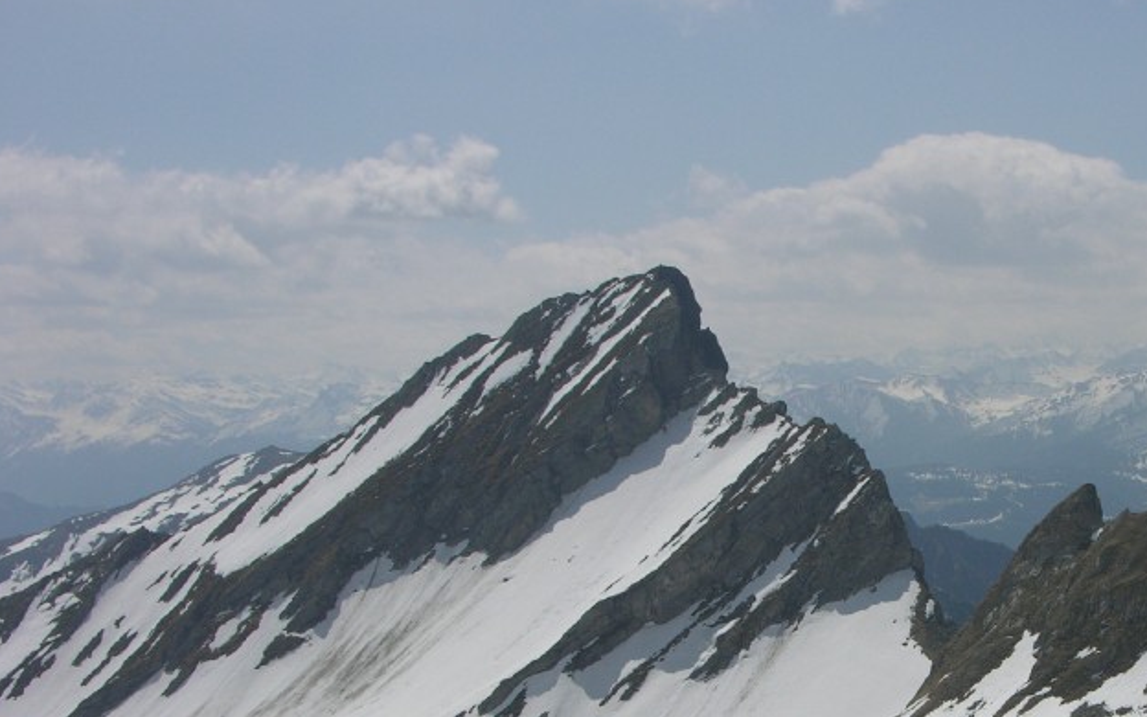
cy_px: 660
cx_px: 925
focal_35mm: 73
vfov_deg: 17.6
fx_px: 2282
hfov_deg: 27.6
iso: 50
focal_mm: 10.7
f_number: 7.3
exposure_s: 1/430
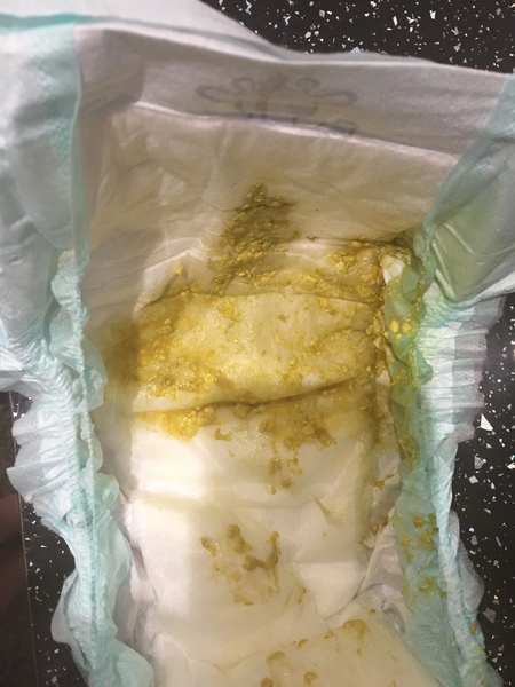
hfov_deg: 48.2
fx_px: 575
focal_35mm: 29
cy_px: 344
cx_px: 258
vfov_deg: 61.7
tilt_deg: -82.1
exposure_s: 1/33
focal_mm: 4.15
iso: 64
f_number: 2.2
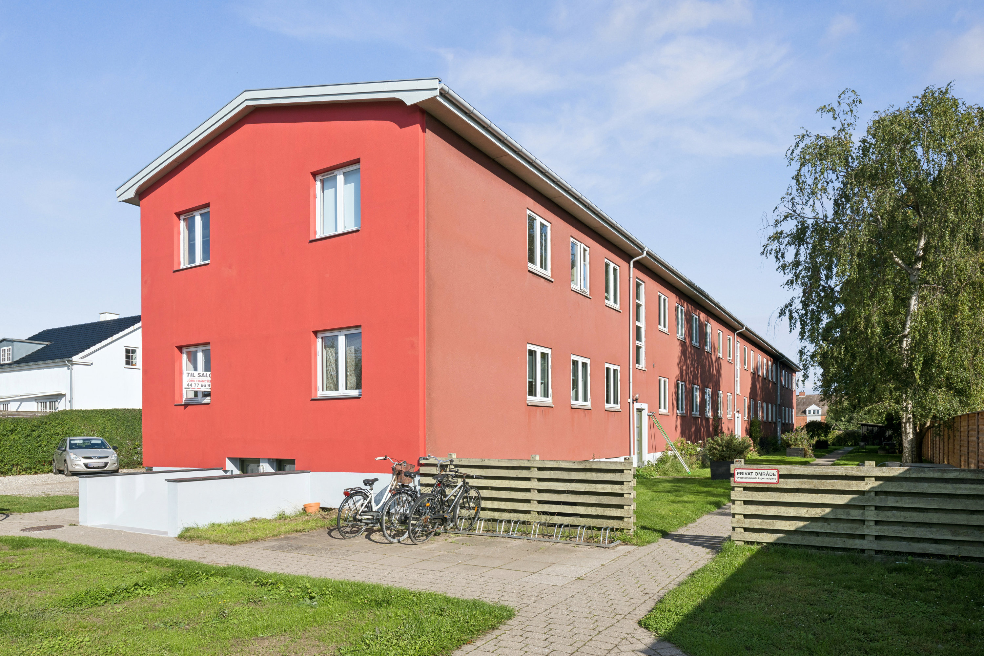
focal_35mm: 22
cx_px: 492
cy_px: 328
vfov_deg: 57.2
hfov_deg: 78.6
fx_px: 601
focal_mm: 22
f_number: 9
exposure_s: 1/400
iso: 160
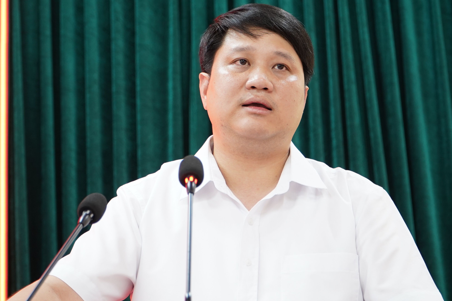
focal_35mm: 105
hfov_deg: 19.5
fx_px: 1318
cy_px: 172
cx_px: 212
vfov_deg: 13.0
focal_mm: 58
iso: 1000
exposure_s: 1/30
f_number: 4
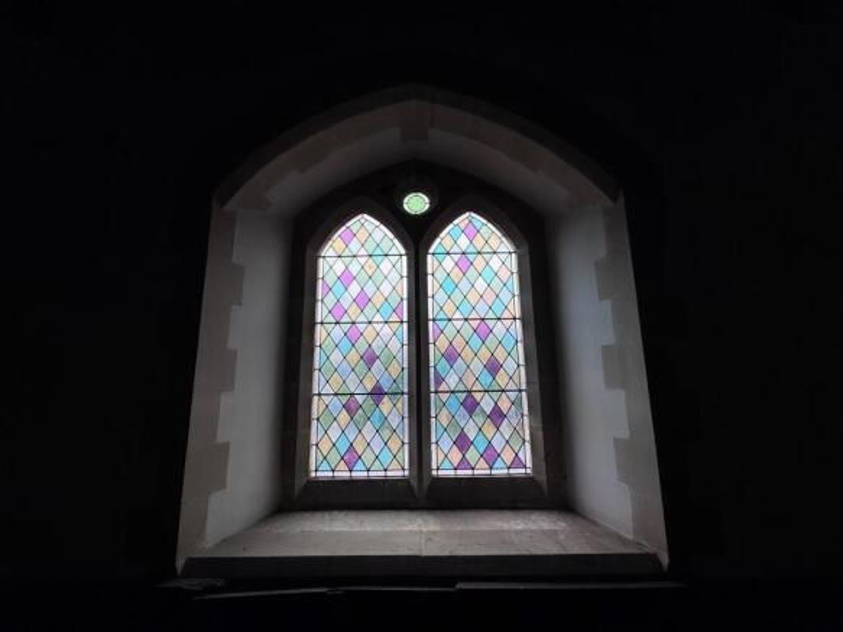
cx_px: 422
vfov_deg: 85.7
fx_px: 341
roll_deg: +0.7
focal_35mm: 14
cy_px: 316
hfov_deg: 102.1
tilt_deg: +10.3
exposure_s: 1/331
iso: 40
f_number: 2.2
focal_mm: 2.22
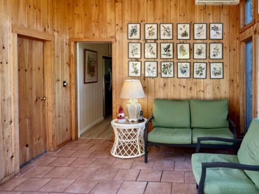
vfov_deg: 67.7
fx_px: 142
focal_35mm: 19
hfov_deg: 83.2
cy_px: 74
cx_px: 161
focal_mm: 2.2
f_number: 2.2
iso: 80
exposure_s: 1/120
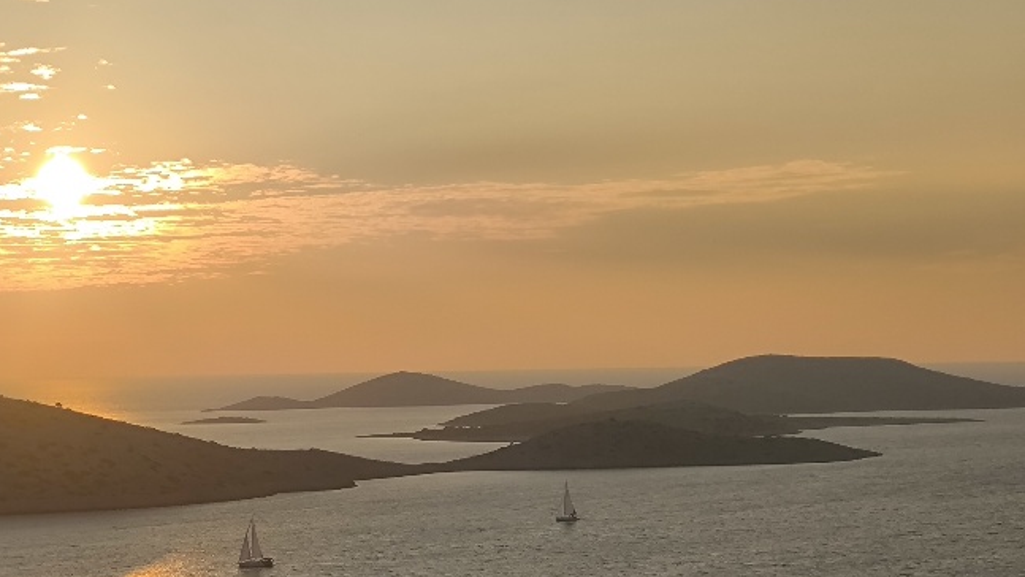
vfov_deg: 12.0
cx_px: 125
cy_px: 411
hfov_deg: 20.8
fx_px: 2745
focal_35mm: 101
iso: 50
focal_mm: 7.1
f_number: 1.9
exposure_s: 1/2558
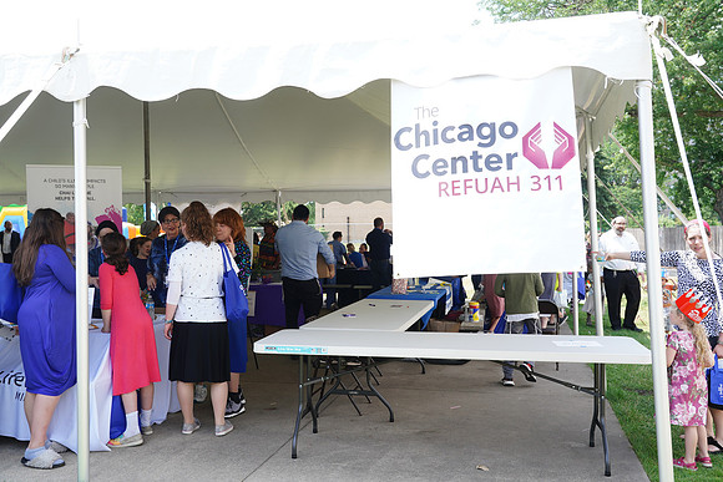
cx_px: 362
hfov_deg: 55.8
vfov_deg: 38.9
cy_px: 241
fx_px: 683
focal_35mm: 34
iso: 200
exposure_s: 1/125
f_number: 7.1
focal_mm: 34
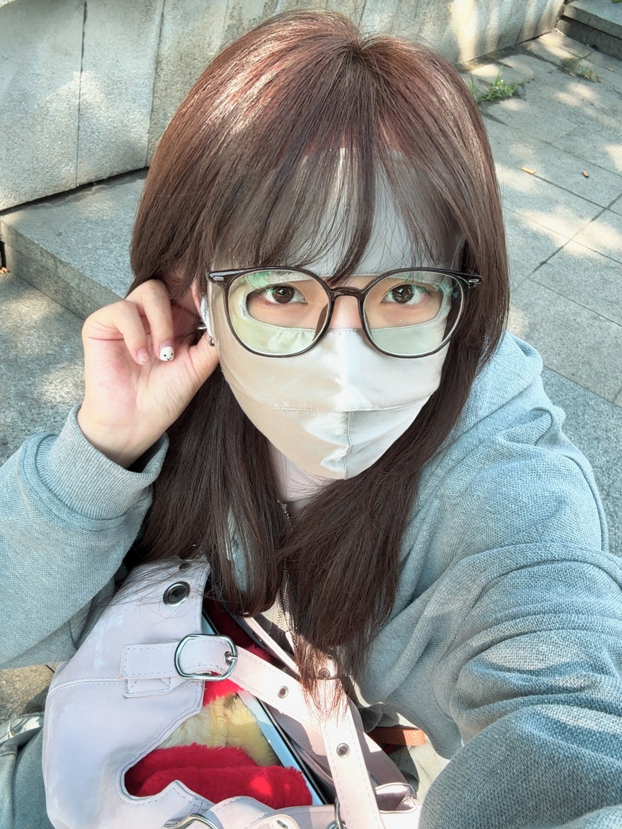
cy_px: 414
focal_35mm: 30
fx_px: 719
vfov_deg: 60.0
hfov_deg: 46.8
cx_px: 311
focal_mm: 2.69
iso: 40
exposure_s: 1/272
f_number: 1.9
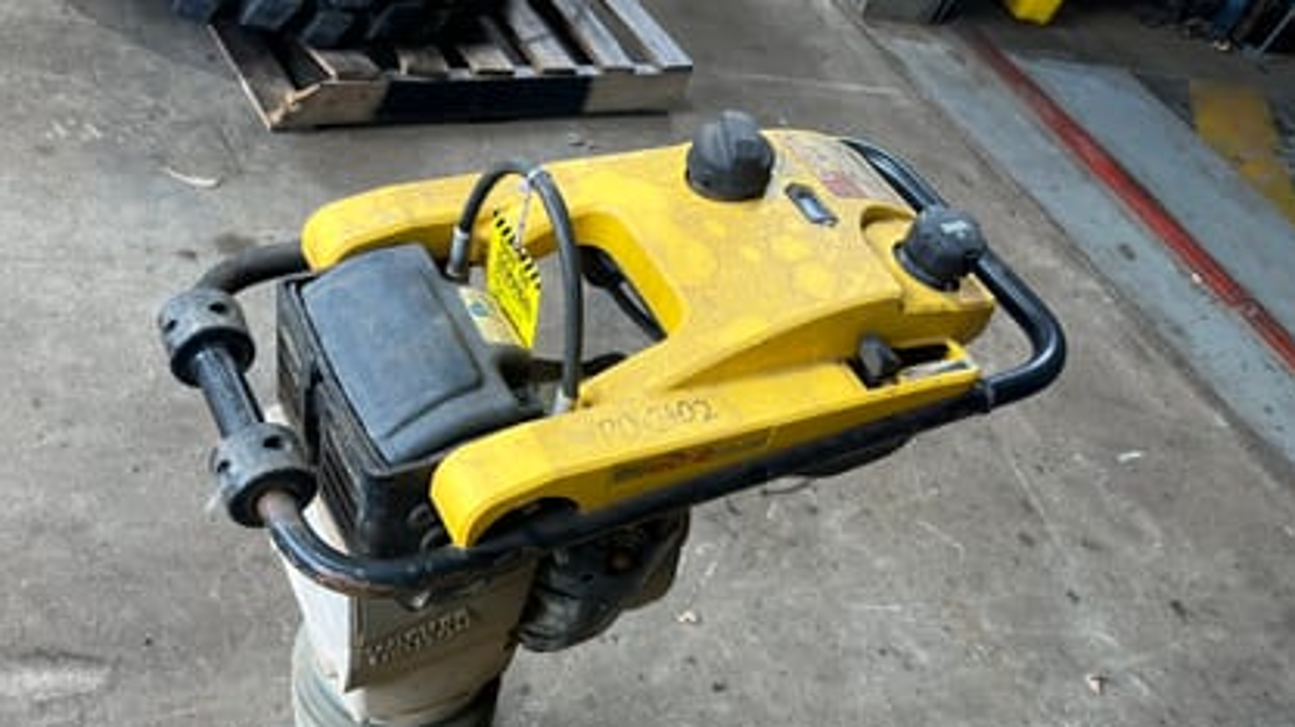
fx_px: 1167
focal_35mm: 34
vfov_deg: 34.0
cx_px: 525
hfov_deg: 57.6
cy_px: 533
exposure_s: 1/121
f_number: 1.6
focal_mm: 5.1
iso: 40
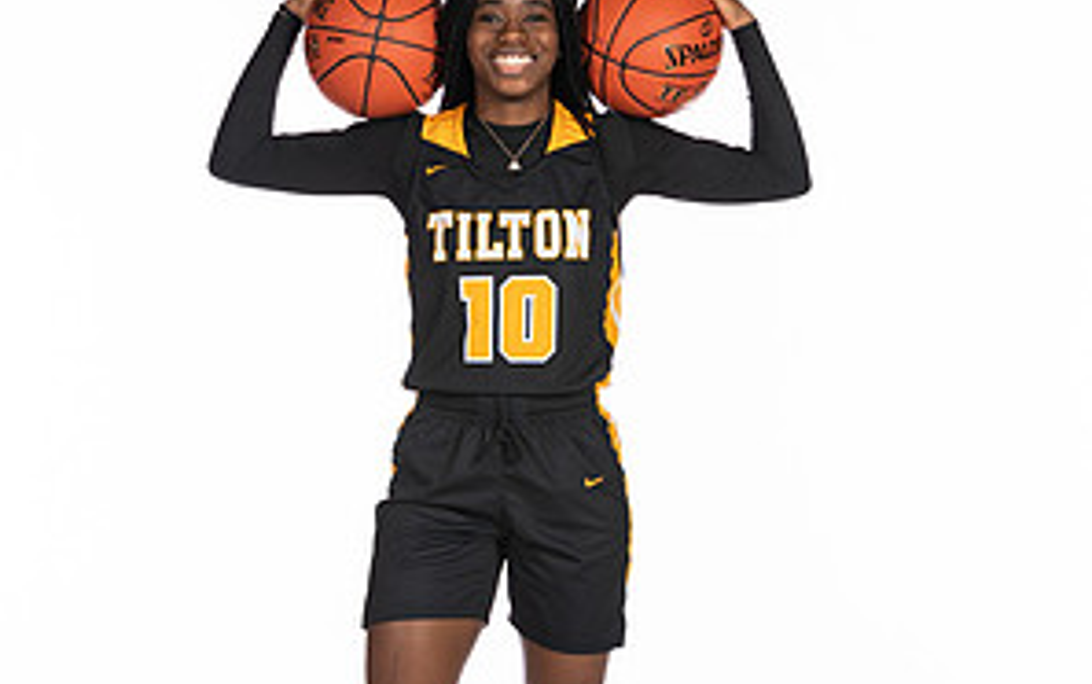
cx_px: 544
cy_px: 419
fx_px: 4824
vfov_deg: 8.1
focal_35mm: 162
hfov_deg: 12.9
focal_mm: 70
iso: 100
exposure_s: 1/100
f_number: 5.6
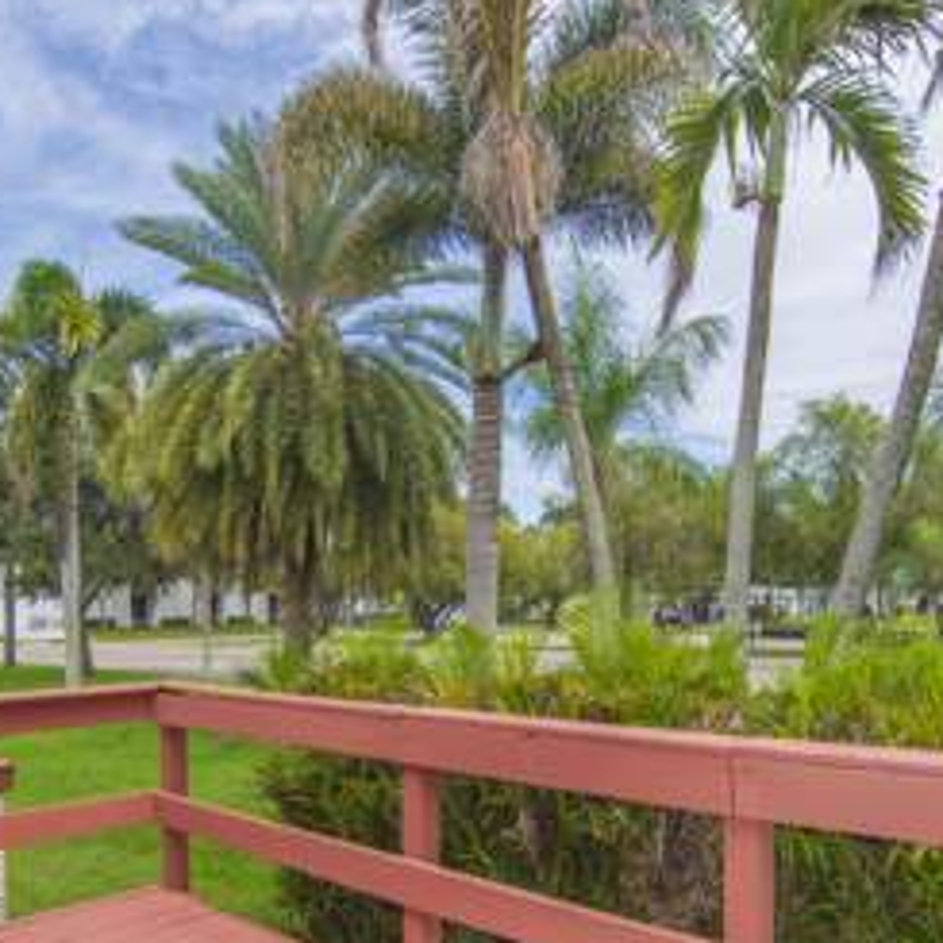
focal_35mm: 40
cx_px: 466
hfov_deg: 41.9
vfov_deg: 41.5
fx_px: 1233
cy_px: 604
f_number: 7.1
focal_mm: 16
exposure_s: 1/250
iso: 100
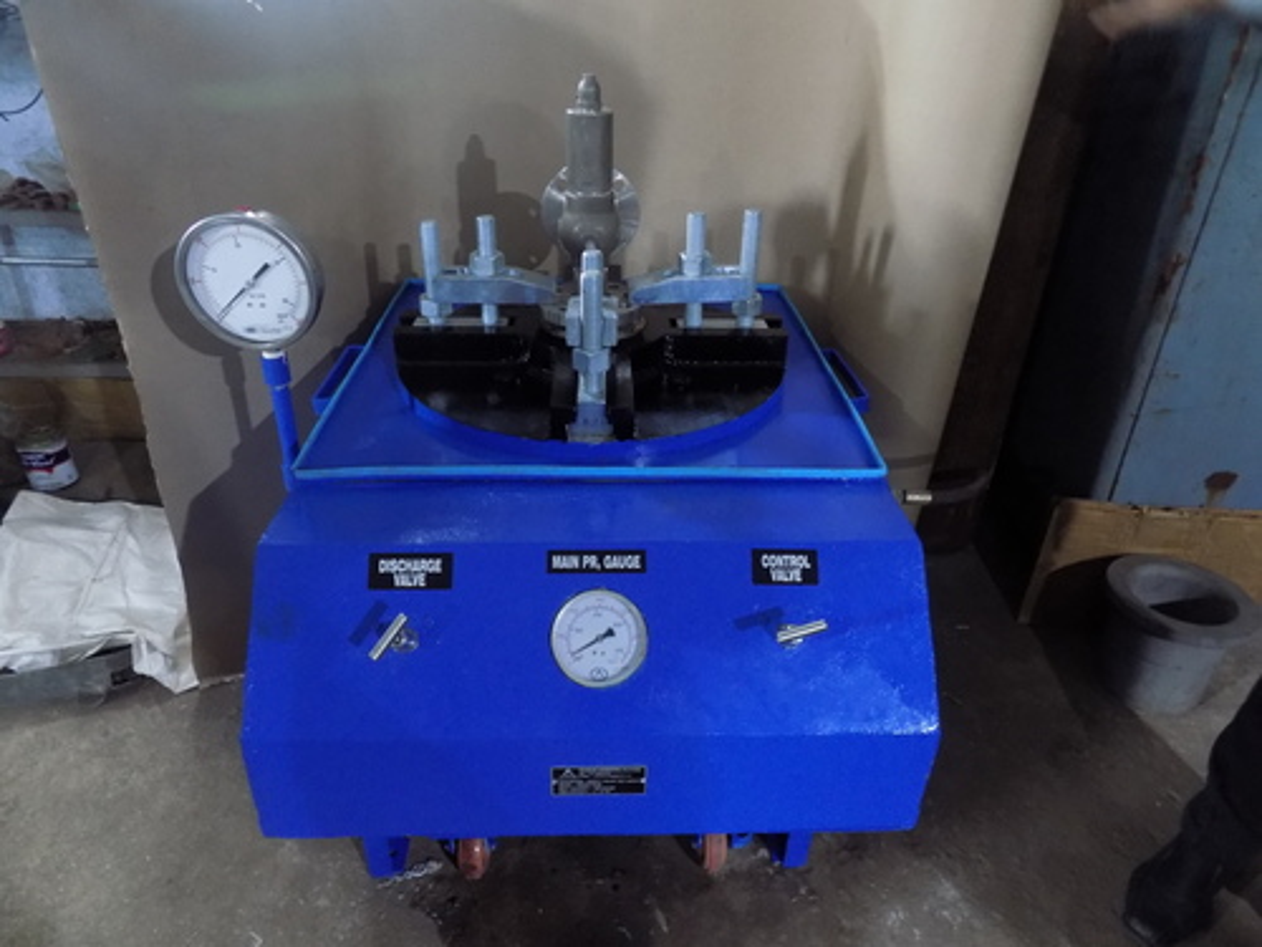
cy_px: 474
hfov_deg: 73.9
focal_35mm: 23
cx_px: 631
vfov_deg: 58.9
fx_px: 839
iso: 400
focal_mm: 4
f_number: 3.1
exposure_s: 1/5
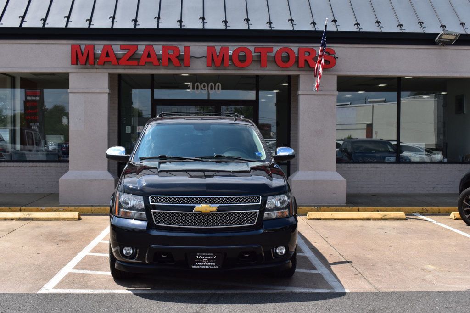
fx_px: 587
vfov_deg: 29.8
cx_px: 235
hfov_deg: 43.6
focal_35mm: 45
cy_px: 156
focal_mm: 30
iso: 320
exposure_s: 1/500
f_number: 11
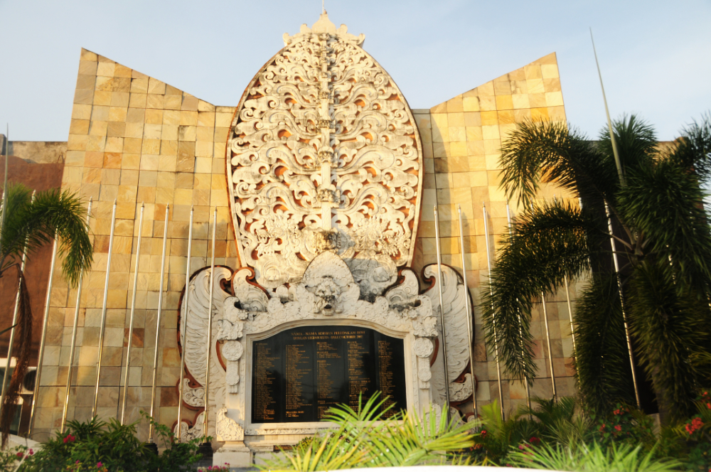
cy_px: 236
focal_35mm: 33
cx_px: 356
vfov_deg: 39.9
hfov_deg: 57.3
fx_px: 651
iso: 250
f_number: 7.1
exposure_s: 1/250
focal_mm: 22
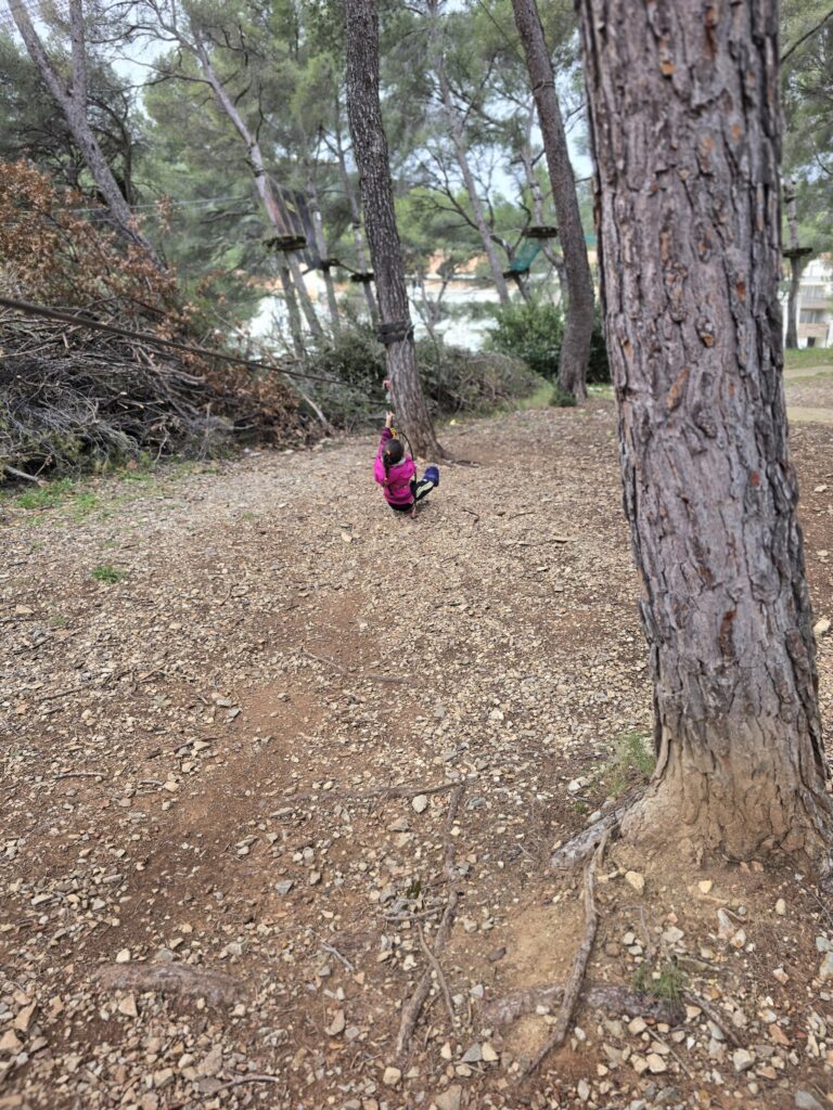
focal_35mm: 23
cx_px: 416
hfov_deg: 58.9
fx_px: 738
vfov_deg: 73.9
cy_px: 555
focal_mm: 6.3
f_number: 1.7
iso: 40
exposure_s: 1/100
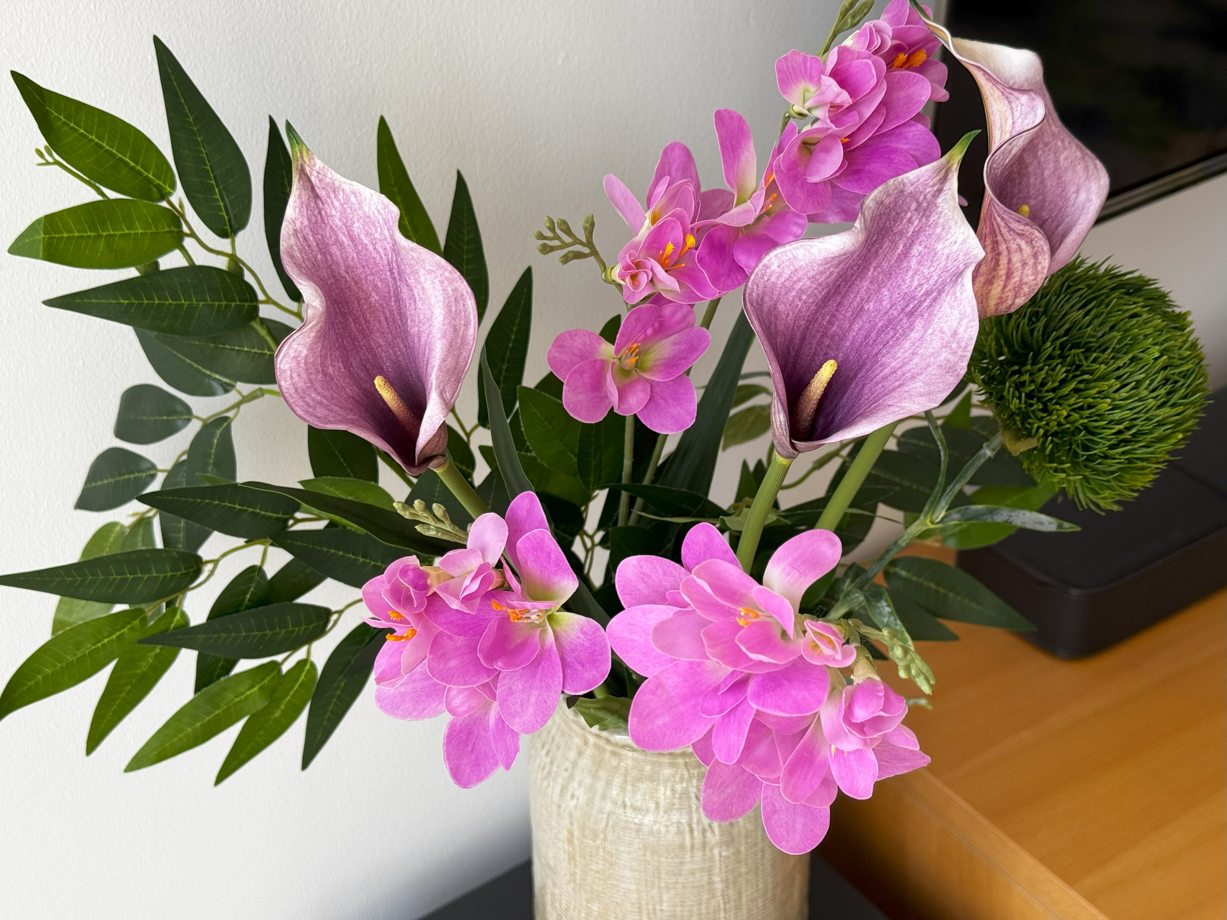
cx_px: 614
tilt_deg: -33.6
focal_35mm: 48
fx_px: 1701
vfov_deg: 30.3
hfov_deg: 39.7
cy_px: 460
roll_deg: +1.0
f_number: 1.78
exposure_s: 1/83
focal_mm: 6.76
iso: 100
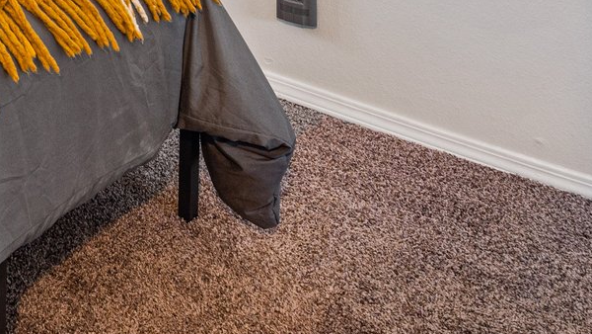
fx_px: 785
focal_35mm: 50
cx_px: -288
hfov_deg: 28.1
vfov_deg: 19.6
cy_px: -215
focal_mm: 14
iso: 800
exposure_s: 1/3
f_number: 8
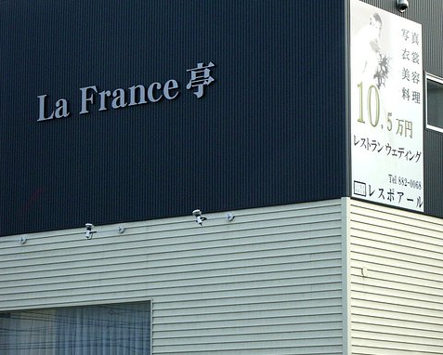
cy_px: 178
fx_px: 1469
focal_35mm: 112
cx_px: 236
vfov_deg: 13.8
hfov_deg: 17.1
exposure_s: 1/200
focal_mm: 17.4
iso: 160
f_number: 4.8
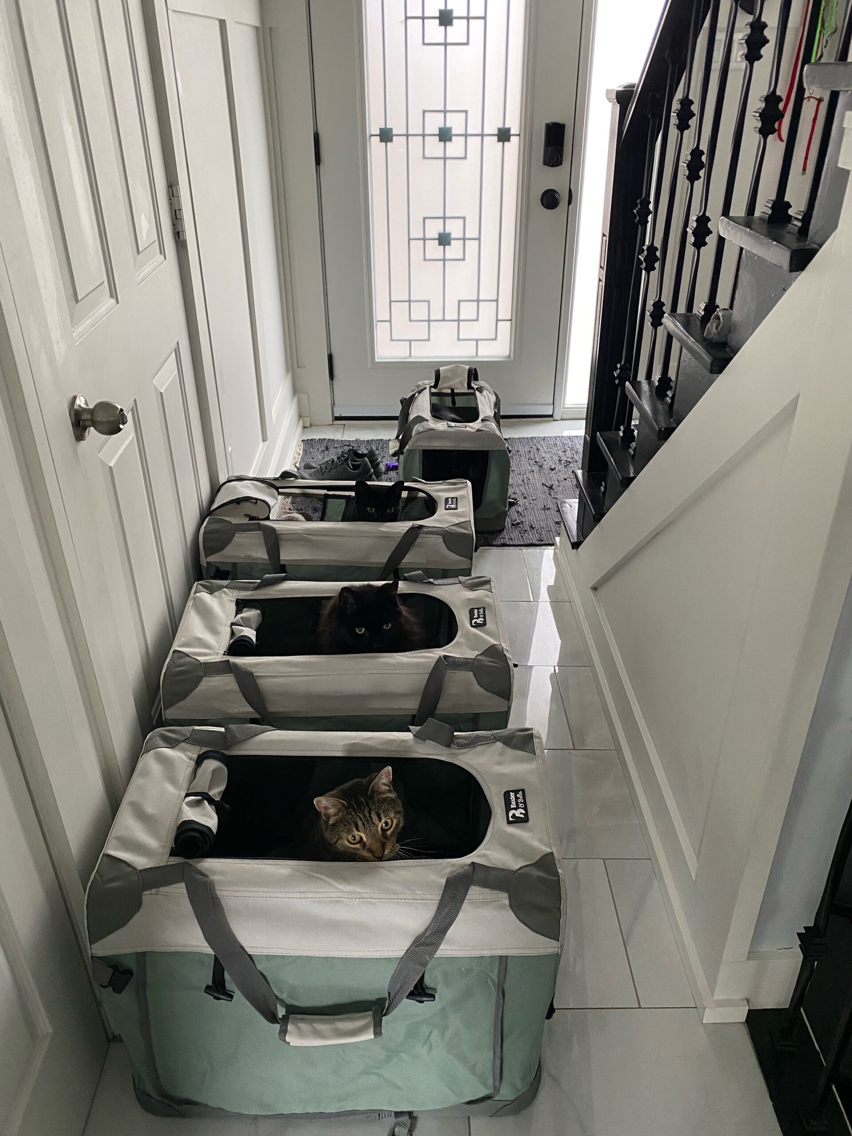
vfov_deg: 67.3
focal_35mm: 26
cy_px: 568
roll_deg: +0.7
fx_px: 853
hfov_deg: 53.1
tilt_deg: -30.0
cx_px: 426
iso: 320
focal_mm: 4.25
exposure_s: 1/60
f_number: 1.8
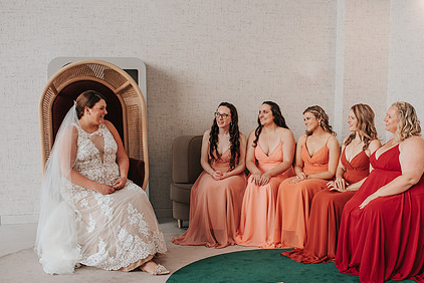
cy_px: 165
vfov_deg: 27.0
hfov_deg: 39.3
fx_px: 589
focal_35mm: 50
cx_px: 263
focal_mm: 35
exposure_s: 1/200
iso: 800
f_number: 3.2
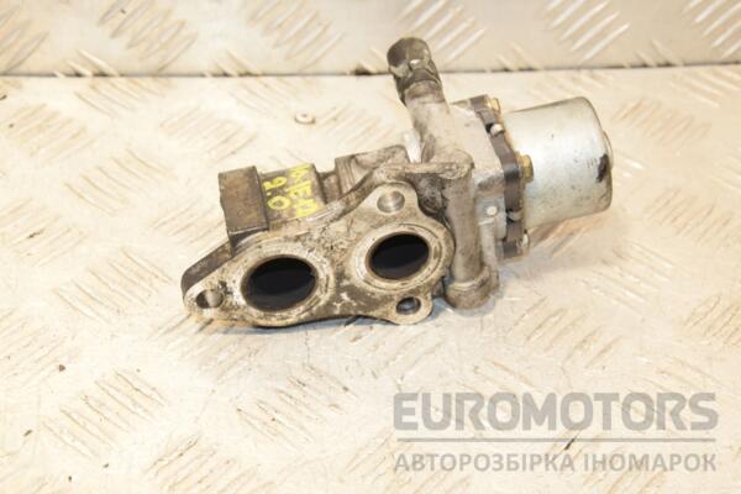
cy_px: 247
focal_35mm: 75
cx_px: 370
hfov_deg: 27.0
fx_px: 1544
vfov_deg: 18.2
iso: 1600
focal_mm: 50
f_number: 7.1
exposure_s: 1/200
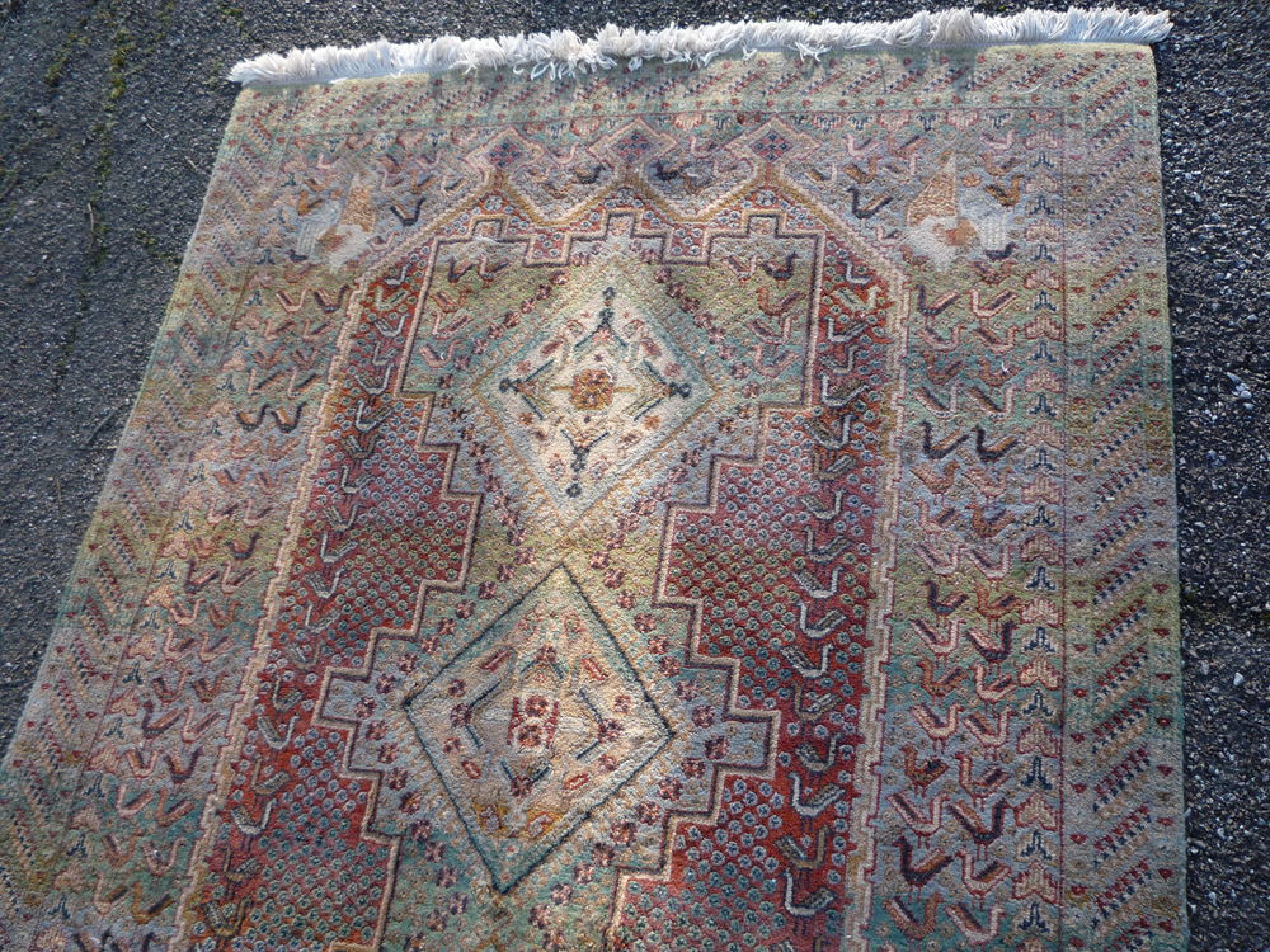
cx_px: 635
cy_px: 476
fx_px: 1101
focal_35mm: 30
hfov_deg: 60.0
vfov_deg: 46.8
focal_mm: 5.2
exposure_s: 1/100
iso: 100
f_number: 3.5
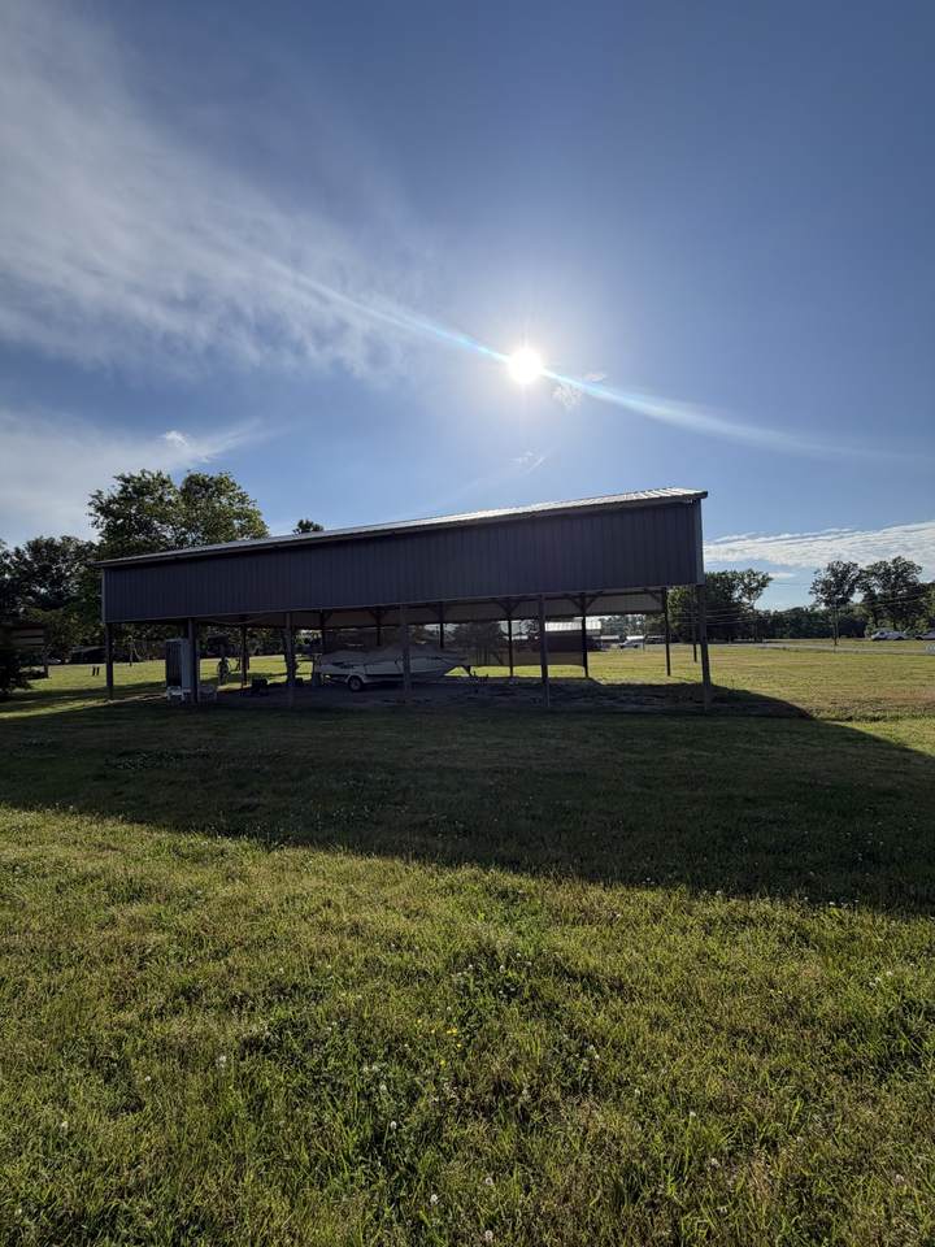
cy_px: 624
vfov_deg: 102.1
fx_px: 504
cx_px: 468
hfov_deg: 85.7
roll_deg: +1.1
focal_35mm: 14
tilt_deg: +2.6
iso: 20
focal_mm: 2.22
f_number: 2.2
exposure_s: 1/1698
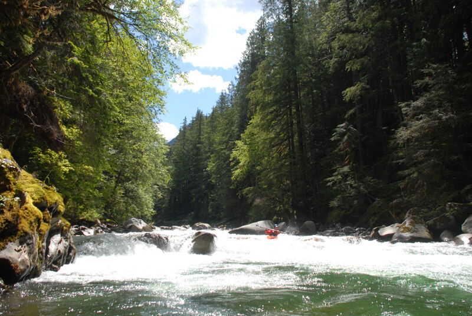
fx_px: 394
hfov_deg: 61.9
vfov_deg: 43.7
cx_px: 236
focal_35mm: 30
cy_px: 158
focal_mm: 20
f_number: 4
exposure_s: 1/640
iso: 200
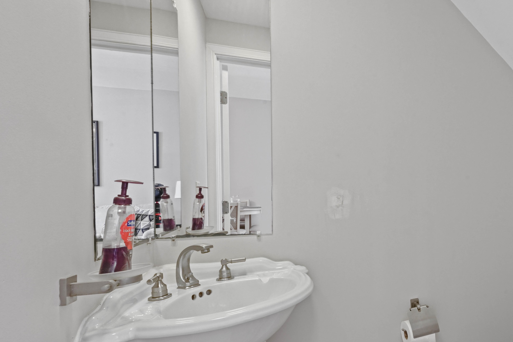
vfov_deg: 56.9
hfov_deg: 72.8
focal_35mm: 22
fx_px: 313
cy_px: 198
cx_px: 388
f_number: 14
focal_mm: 14
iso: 1000
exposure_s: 1/1.25
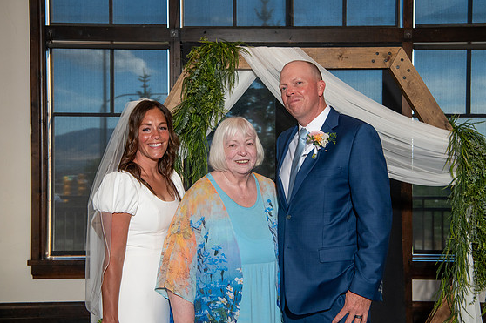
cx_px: 242
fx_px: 701
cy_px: 167
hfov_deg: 38.2
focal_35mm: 52
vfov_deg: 25.9
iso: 3200
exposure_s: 1/160
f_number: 8
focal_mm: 50
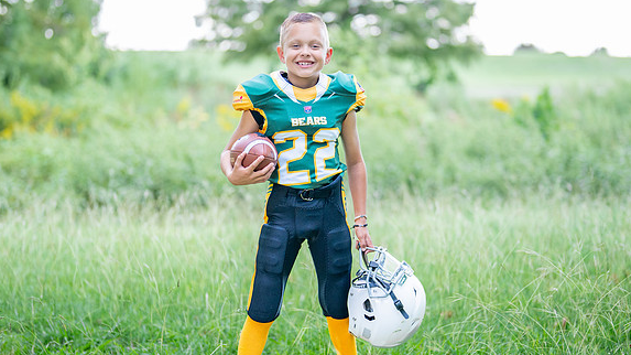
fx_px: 1204
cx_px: 315
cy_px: 188
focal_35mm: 72
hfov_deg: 29.4
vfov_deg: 16.7
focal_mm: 50
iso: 320
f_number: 1.2
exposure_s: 1/1250
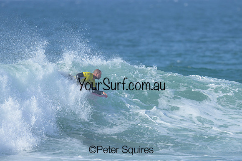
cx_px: 121
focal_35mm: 1200
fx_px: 8062
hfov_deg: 1.7
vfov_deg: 1.1
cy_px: 80
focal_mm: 800
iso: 220
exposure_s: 1/2000
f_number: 6.3
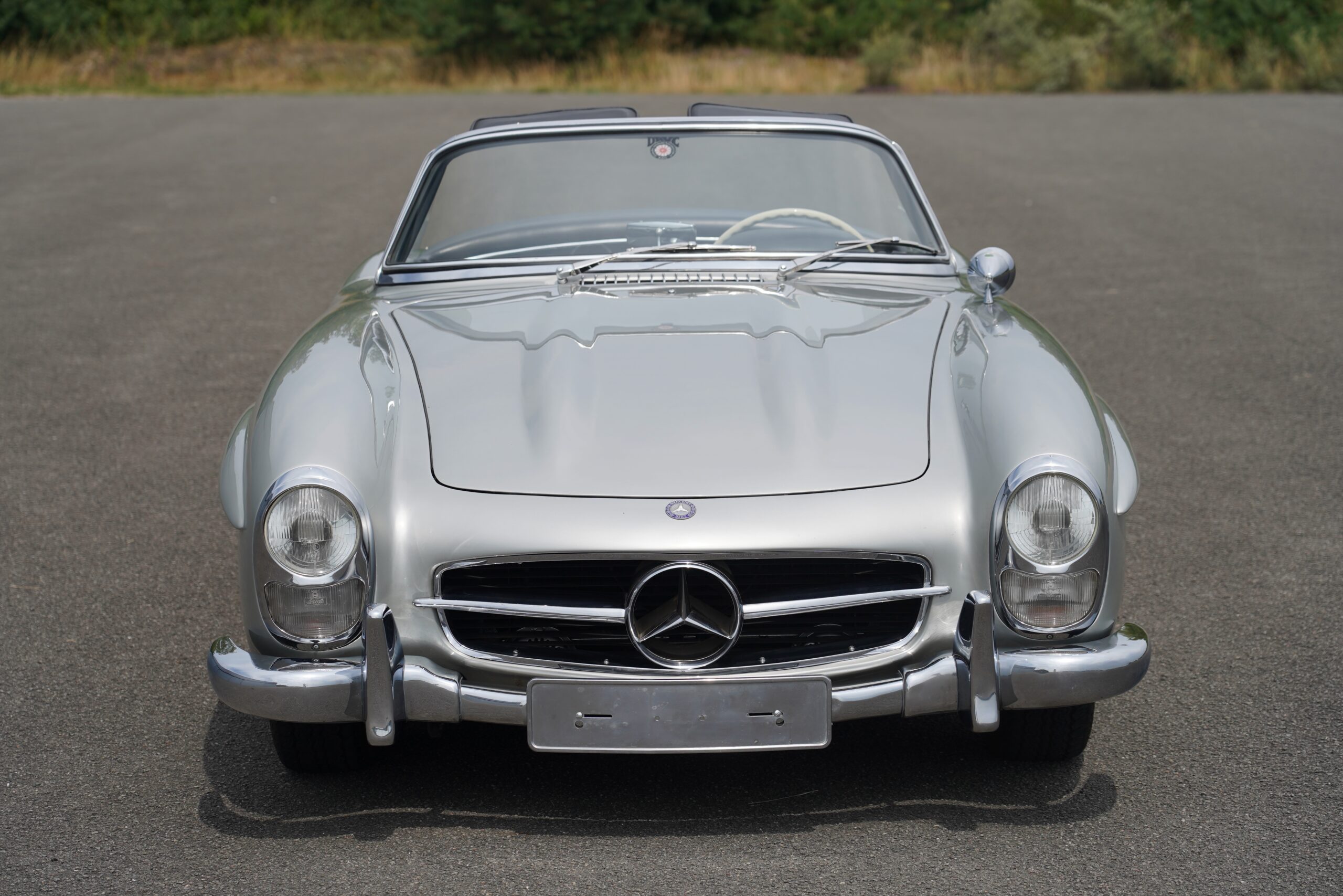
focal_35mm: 104
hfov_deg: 19.6
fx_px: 3880
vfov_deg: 13.2
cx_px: 672
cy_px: 448
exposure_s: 1/320
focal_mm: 104
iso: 100
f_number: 5.6
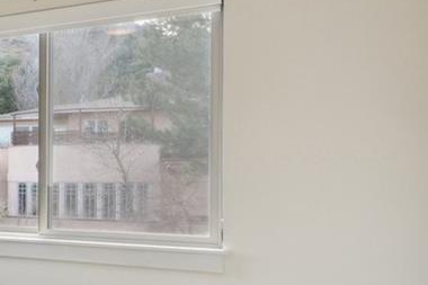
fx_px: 701
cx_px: -270
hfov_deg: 23.8
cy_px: 179
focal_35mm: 59
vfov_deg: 22.9
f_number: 8
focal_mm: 14
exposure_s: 1/15
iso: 360
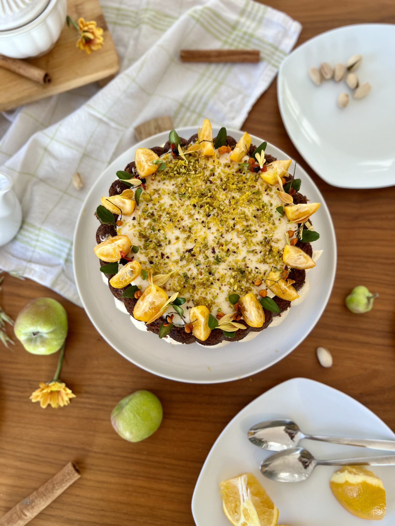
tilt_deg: -77.8
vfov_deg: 67.3
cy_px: 263
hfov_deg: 53.1
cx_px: 198
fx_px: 396
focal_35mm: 26
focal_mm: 5.7
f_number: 1.5
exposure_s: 1/137
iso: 32
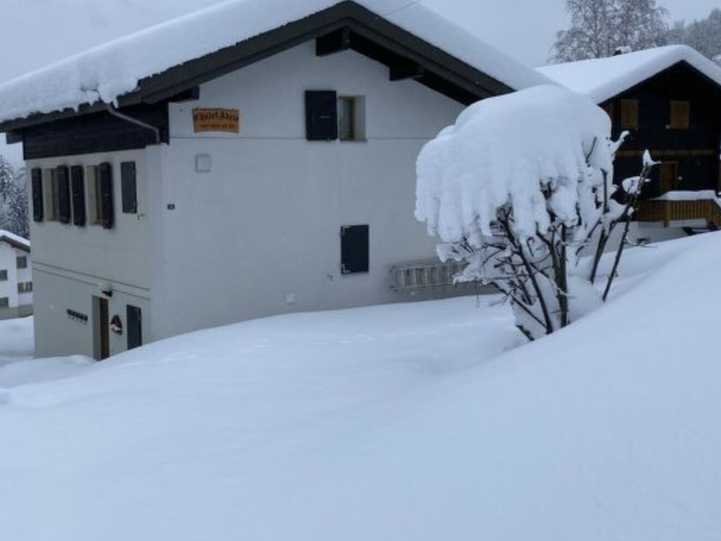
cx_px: 249
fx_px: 791
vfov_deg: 37.7
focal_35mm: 38
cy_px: 246
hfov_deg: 48.3
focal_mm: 4.25
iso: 32
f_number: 1.8
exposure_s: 1/2066
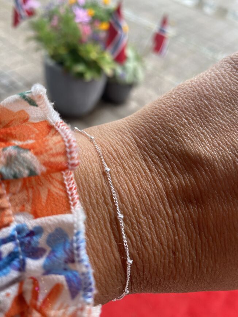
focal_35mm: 26
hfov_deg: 53.1
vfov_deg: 67.3
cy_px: 158
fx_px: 238
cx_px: 119
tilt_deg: -49.4
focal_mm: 4.25
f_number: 1.8
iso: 64
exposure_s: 1/111
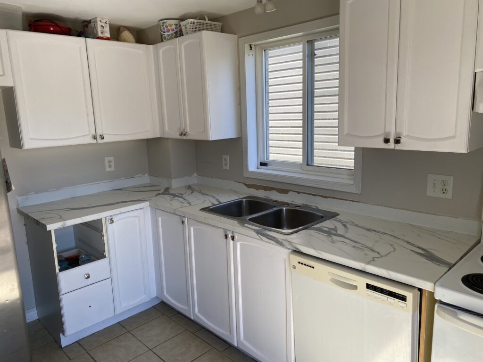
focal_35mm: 26
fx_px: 363
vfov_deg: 53.1
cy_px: 181
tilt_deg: -9.5
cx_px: 242
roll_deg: +3.0
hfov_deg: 67.3
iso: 32
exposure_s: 1/283
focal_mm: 4.25
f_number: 1.8
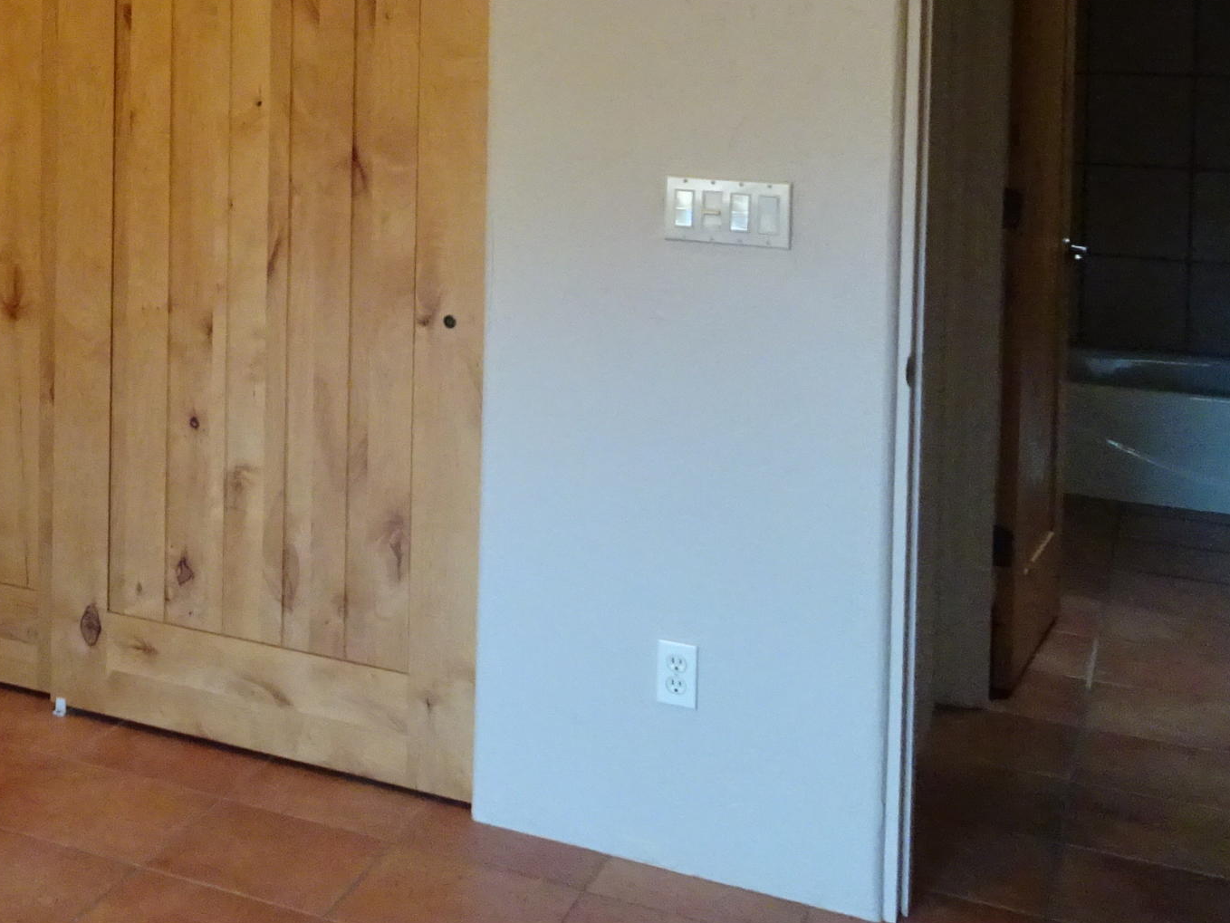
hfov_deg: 33.2
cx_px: 1
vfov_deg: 26.3
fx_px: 1884
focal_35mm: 53
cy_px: 42
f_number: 3.5
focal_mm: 4.1
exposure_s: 1/30
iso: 800
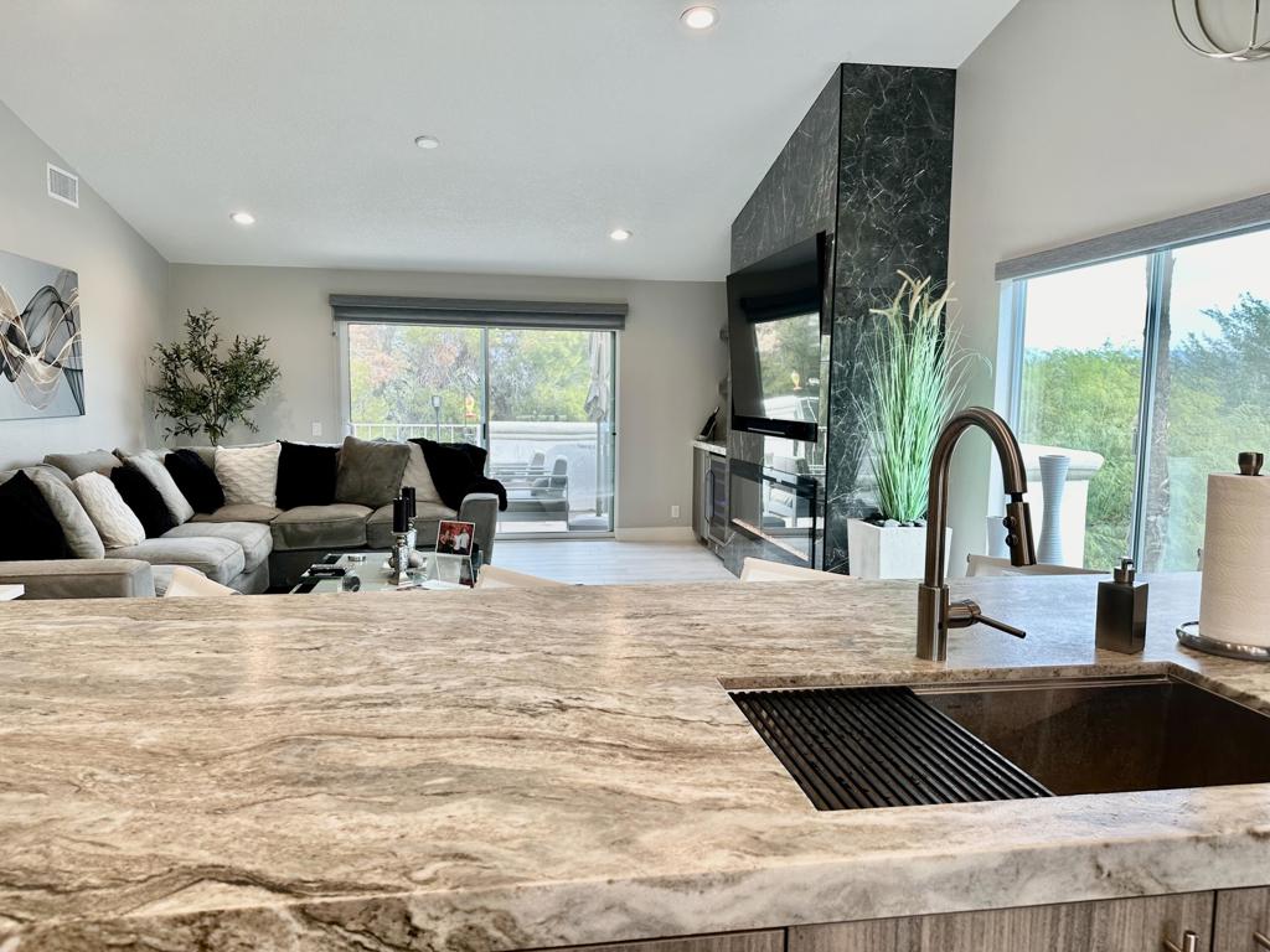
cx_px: 635
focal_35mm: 24
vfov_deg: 56.8
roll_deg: -0.3
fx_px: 881
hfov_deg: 71.6
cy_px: 476
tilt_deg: -4.6
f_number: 1.78
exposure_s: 1/143
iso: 64
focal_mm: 6.86
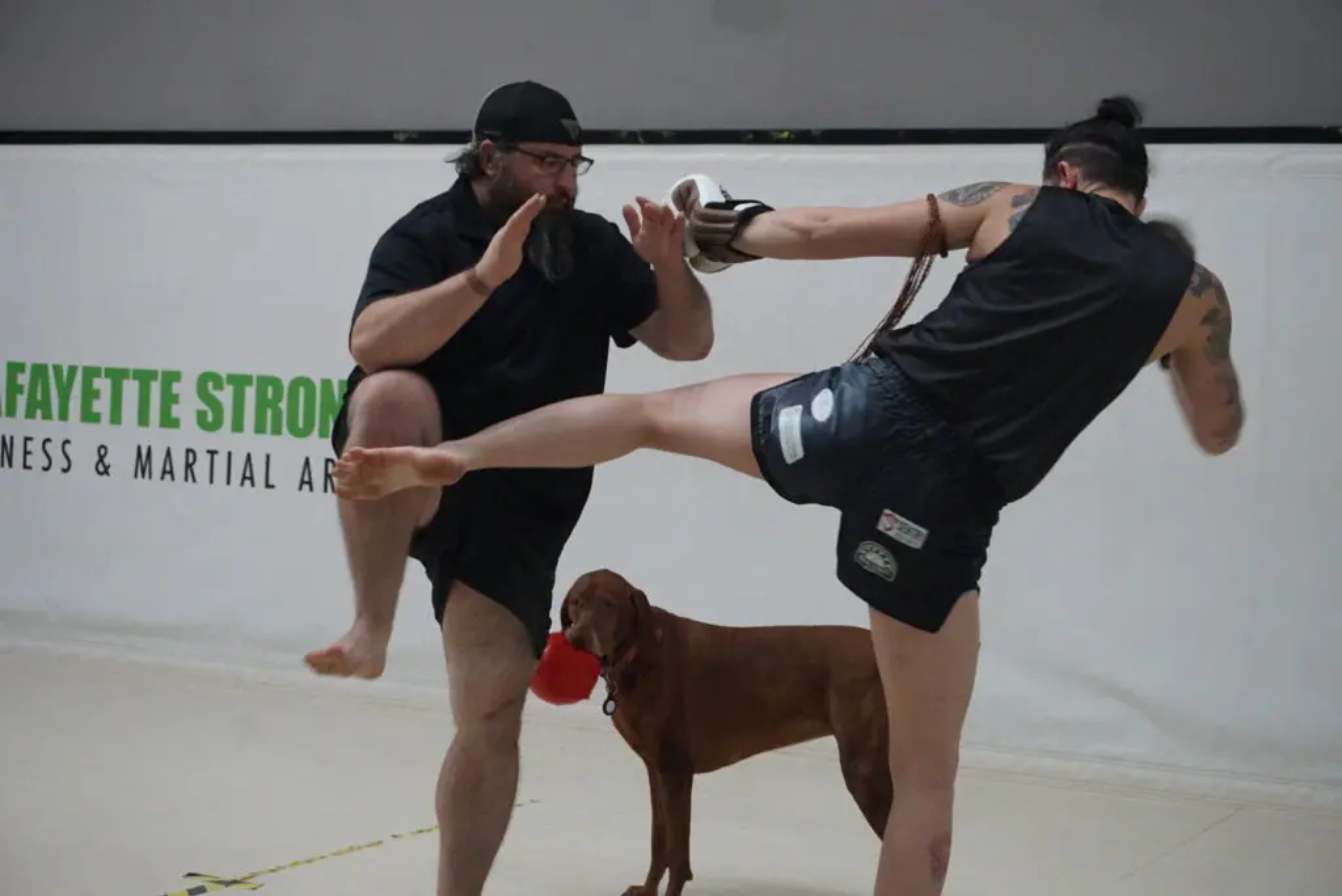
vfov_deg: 22.1
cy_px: 448
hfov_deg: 32.6
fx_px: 2294
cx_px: 671
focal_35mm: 62
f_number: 5.6
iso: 3200
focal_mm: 41
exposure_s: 1/50
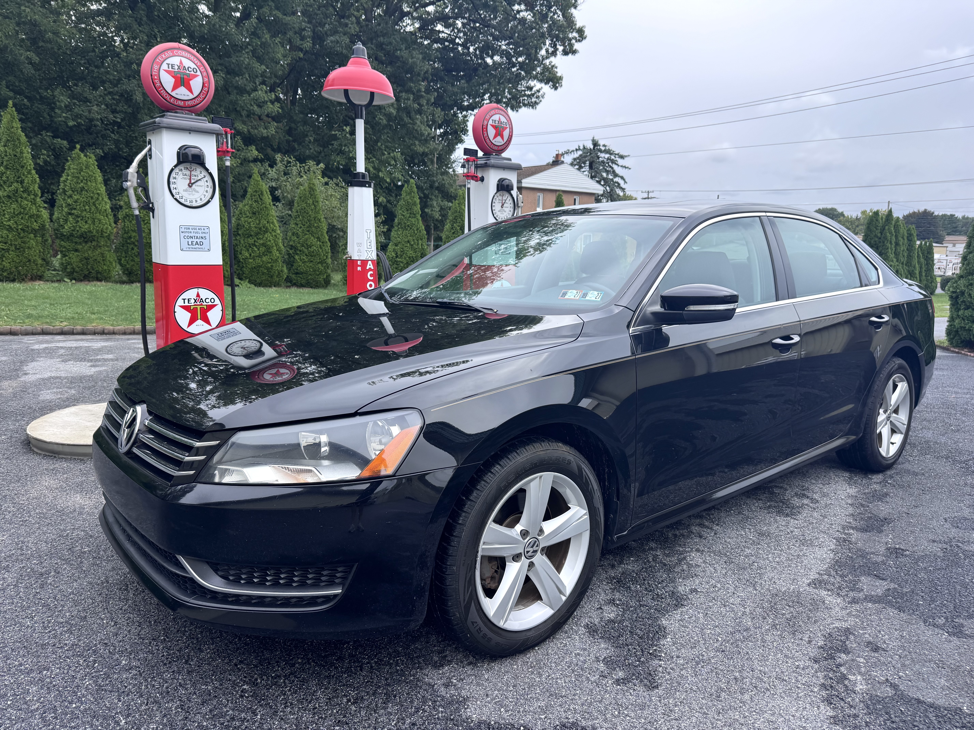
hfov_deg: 71.6
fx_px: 675
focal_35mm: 24
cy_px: 365
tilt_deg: -10.7
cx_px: 487
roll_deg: +0.0
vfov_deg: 56.8
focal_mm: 6.76
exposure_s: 1/1678
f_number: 1.78
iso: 80
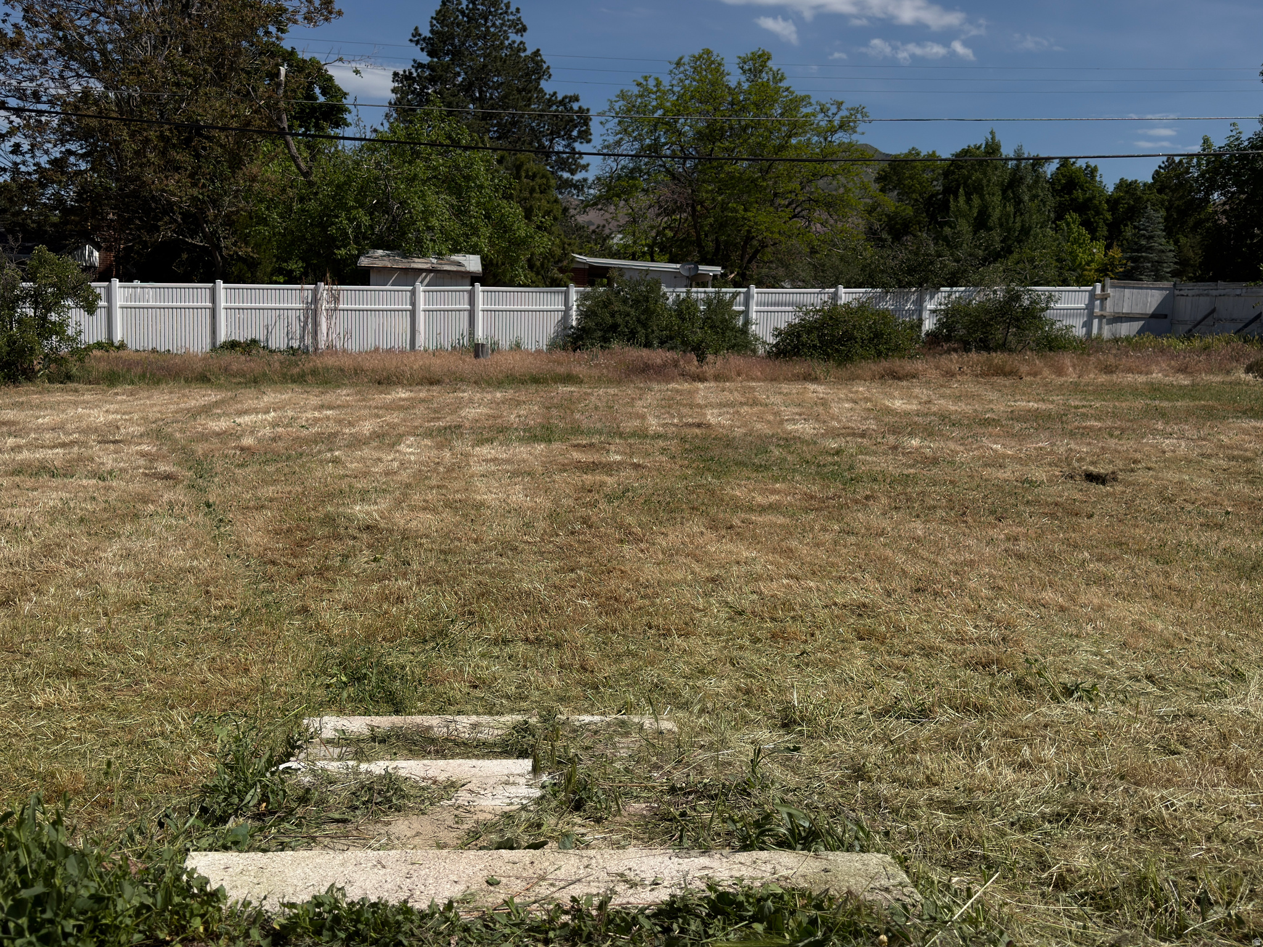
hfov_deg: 51.4
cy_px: 474
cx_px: 632
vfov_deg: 39.7
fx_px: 1313
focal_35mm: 36
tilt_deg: -6.8
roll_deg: -2.1
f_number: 1.78
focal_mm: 6.76
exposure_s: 1/12500
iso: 64
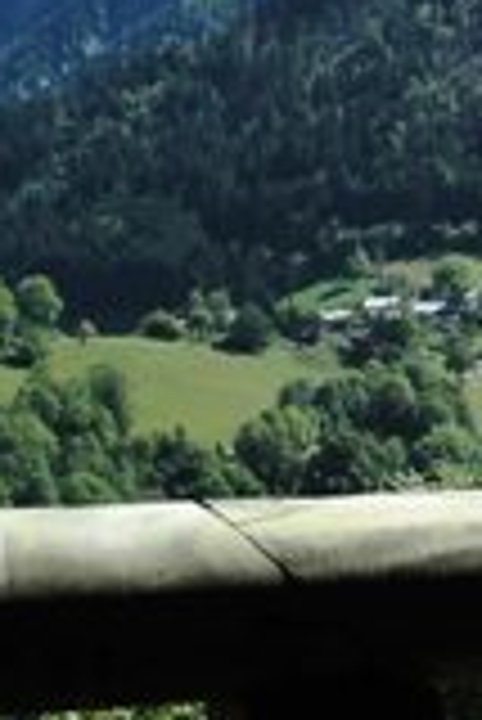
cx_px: 1275
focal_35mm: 158
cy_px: -99
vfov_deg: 12.7
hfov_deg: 7.9
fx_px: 3166
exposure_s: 1/425
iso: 50
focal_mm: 6.3
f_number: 3.2
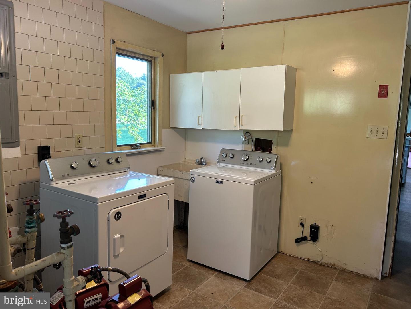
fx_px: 309
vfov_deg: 53.1
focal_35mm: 26
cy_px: 154
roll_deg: -1.6
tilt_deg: -5.3
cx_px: 206
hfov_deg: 67.3
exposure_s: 1/60
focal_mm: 5.7
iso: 80
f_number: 1.5
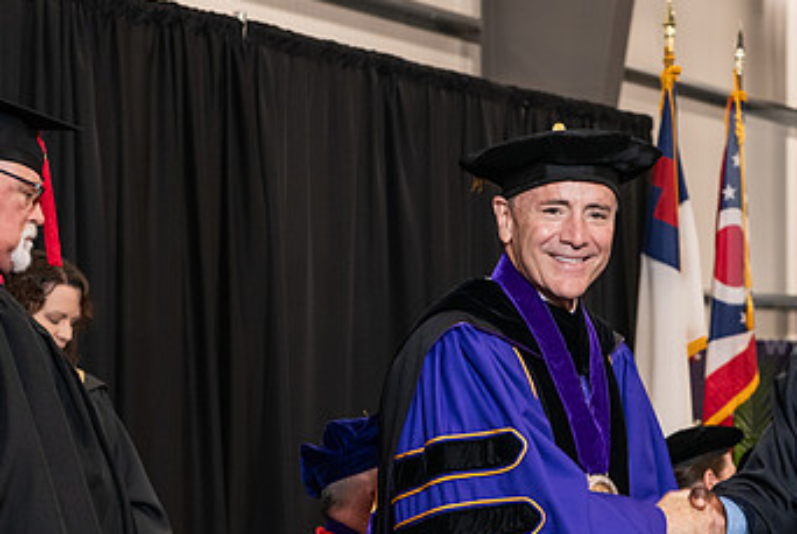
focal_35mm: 105
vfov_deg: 13.0
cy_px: 393
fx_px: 2328
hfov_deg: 19.2
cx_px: 657
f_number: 5
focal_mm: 62
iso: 2000
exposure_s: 1/125
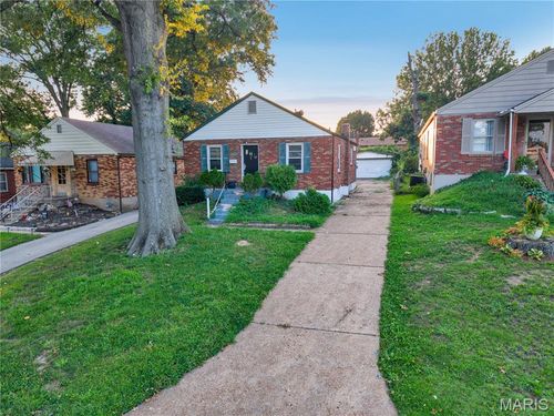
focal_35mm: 24
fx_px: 384
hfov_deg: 71.6
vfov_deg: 56.8
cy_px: 208
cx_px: 277
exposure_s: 1/15
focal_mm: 8.67
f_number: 1.8
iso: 400
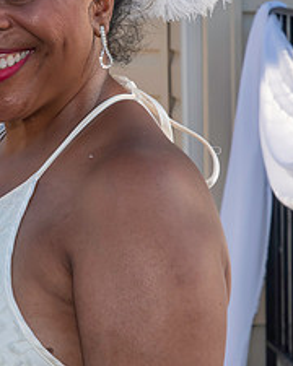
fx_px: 3035
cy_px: 108
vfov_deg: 6.9
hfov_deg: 5.5
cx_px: 48
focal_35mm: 280
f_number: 10
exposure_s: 1/250
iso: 400
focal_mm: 60
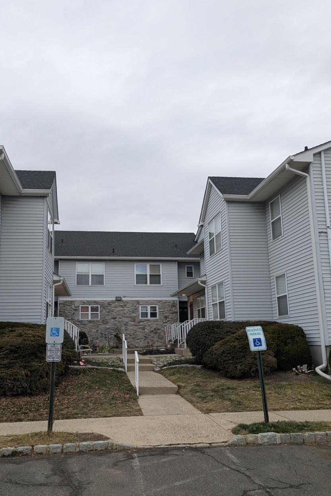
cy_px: 262
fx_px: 414
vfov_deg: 61.9
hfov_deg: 43.5
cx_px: 145
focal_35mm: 30
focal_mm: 6.81
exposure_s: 1/97.2
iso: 52
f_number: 1.85
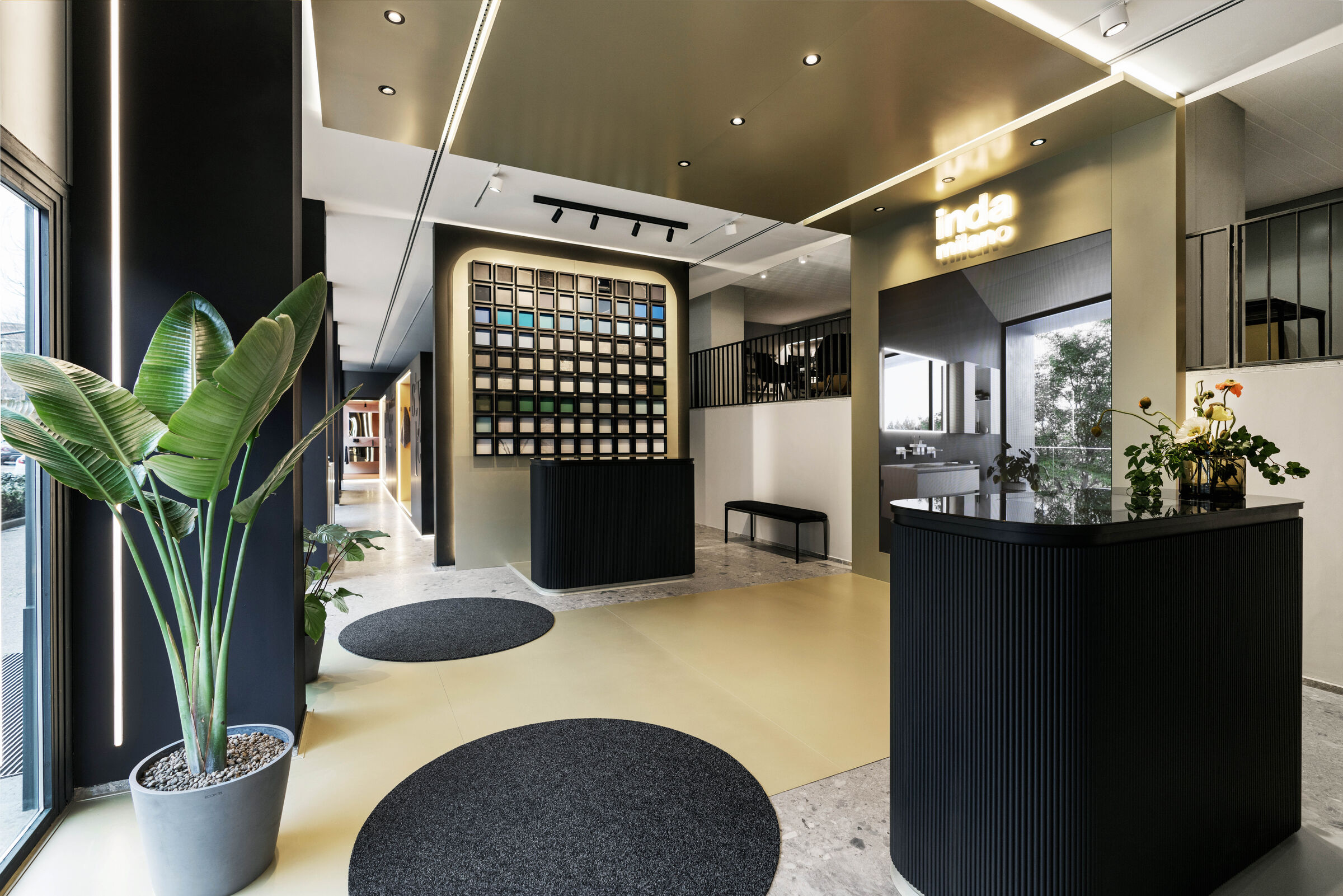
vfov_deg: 73.8
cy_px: 448
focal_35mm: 16
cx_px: 672
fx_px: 597
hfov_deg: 96.7
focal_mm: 16
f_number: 3.5
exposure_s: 1/80
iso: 200
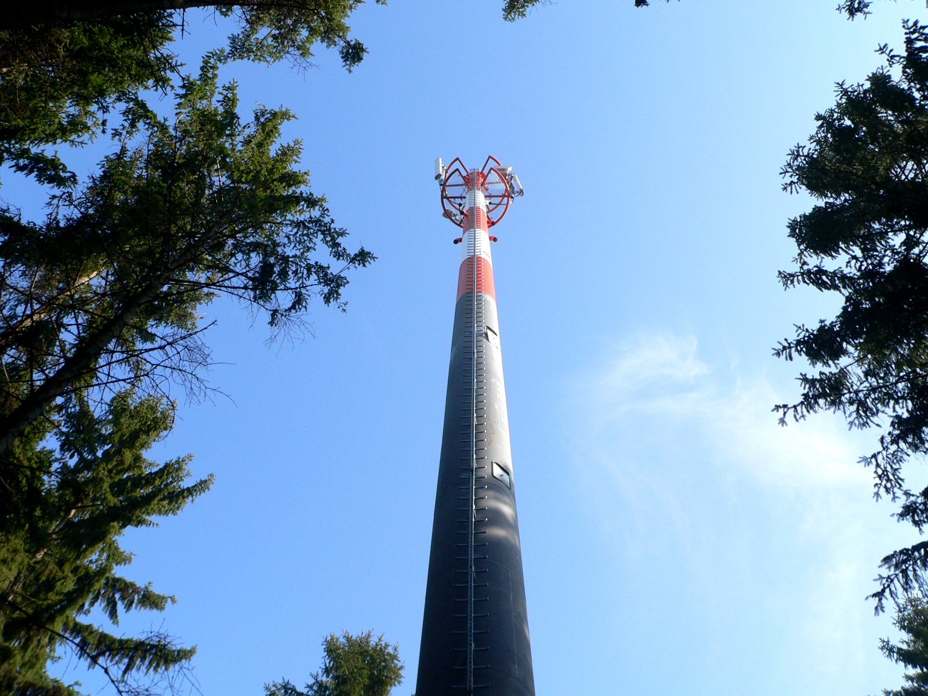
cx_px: 464
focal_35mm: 36
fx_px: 965
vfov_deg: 39.7
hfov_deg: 51.4
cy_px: 348
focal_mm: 6
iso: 100
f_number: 4.6
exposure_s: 1/400
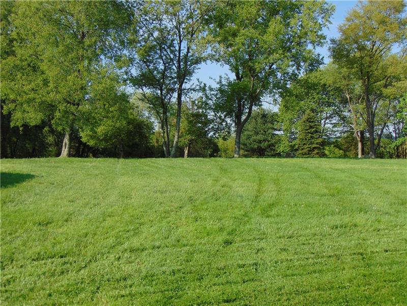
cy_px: 153
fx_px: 459
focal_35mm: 39
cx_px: 204
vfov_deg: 36.8
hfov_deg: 47.9
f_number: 3.3
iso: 80
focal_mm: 6.9
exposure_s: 1/800
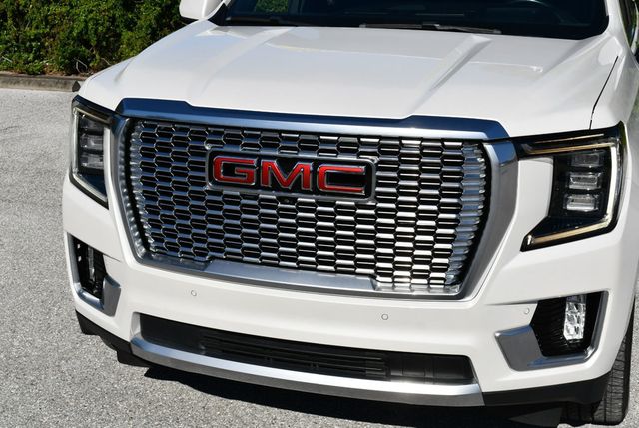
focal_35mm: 56
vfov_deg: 24.2
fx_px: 995
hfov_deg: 35.6
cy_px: 214
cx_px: 320
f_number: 9
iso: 100
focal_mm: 28
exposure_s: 1/320
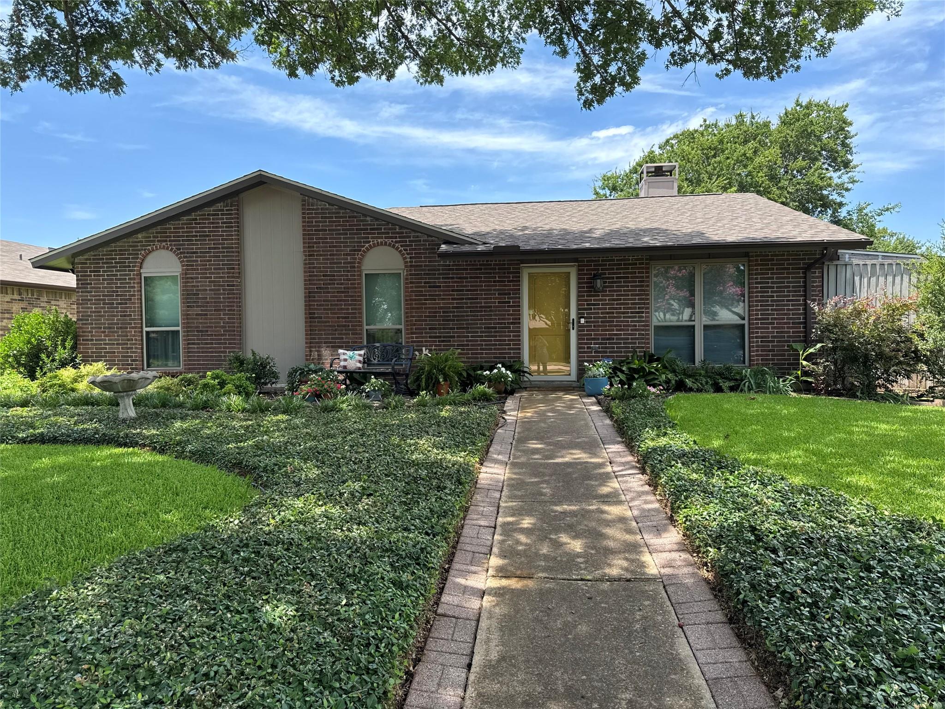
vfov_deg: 56.8
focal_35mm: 24
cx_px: 472
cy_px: 354
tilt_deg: -0.9
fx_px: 655
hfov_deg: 71.6
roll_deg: +0.0
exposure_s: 1/1425
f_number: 1.78
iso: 80
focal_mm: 6.76
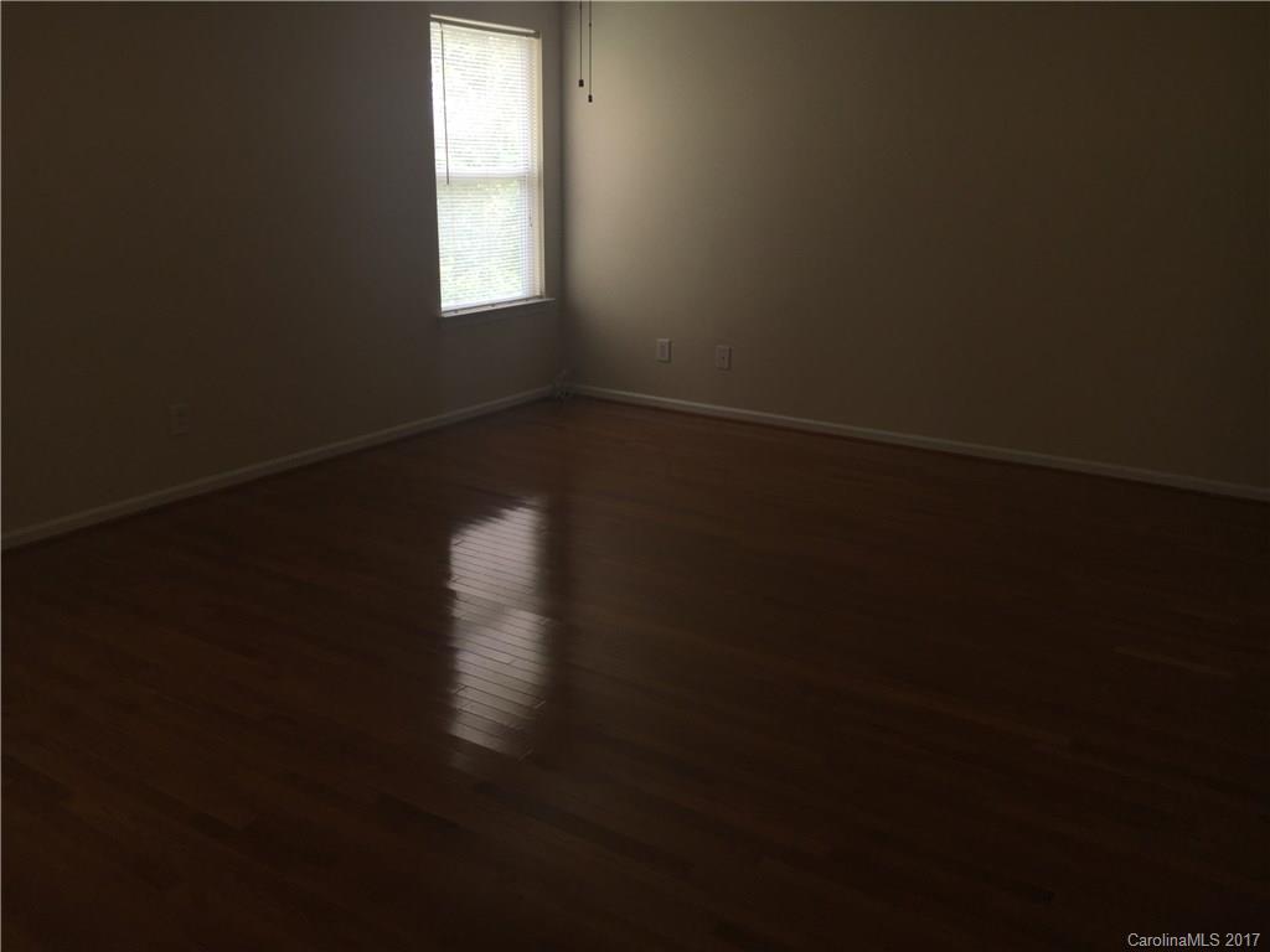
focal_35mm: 29
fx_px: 1064
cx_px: 635
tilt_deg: -16.4
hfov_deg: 61.7
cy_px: 476
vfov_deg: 48.2
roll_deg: -1.7
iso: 25
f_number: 2.2
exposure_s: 1/54
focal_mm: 4.15
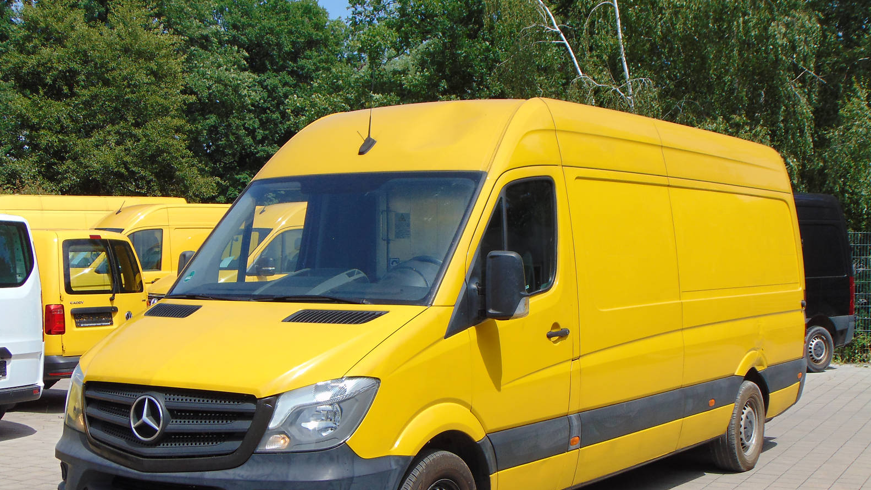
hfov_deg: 37.9
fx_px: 1270
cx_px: 436
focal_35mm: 55
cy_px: 320
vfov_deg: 21.8
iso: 80
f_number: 9
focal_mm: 9
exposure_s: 1/320
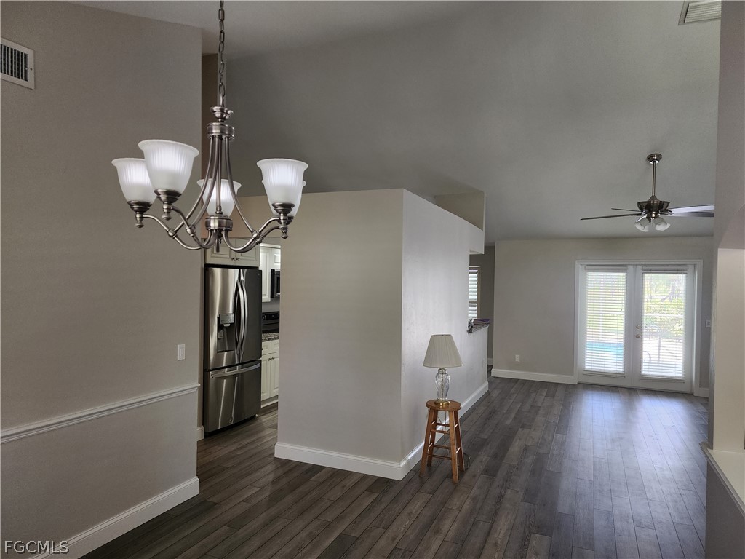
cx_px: 372
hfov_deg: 73.9
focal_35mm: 23
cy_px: 280
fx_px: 495
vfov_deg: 58.9
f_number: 1.8
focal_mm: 6.4
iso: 200
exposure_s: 1/120
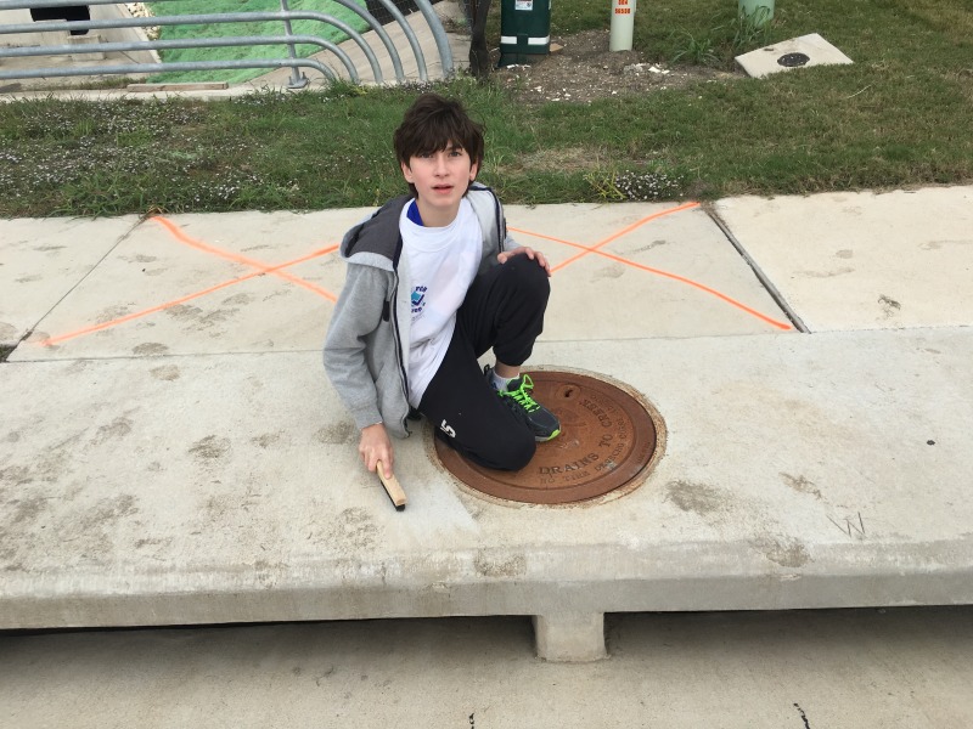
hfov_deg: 61.7
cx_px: 486
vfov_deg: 48.2
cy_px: 364
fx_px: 815
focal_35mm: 29
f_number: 2.2
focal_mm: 4.15
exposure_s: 1/938
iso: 25
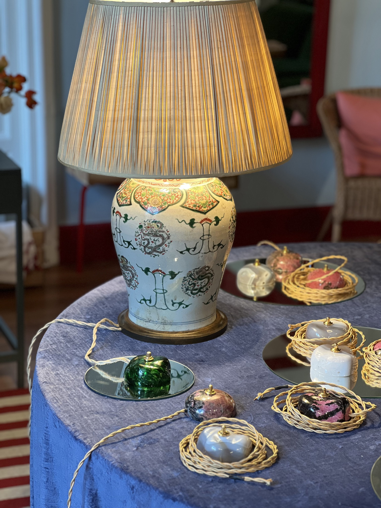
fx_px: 1130
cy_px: 254
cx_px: 190
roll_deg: -0.9
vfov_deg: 25.3
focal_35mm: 77
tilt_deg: -15.7
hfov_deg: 19.1
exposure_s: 1/33
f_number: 2.8
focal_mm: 9
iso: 125
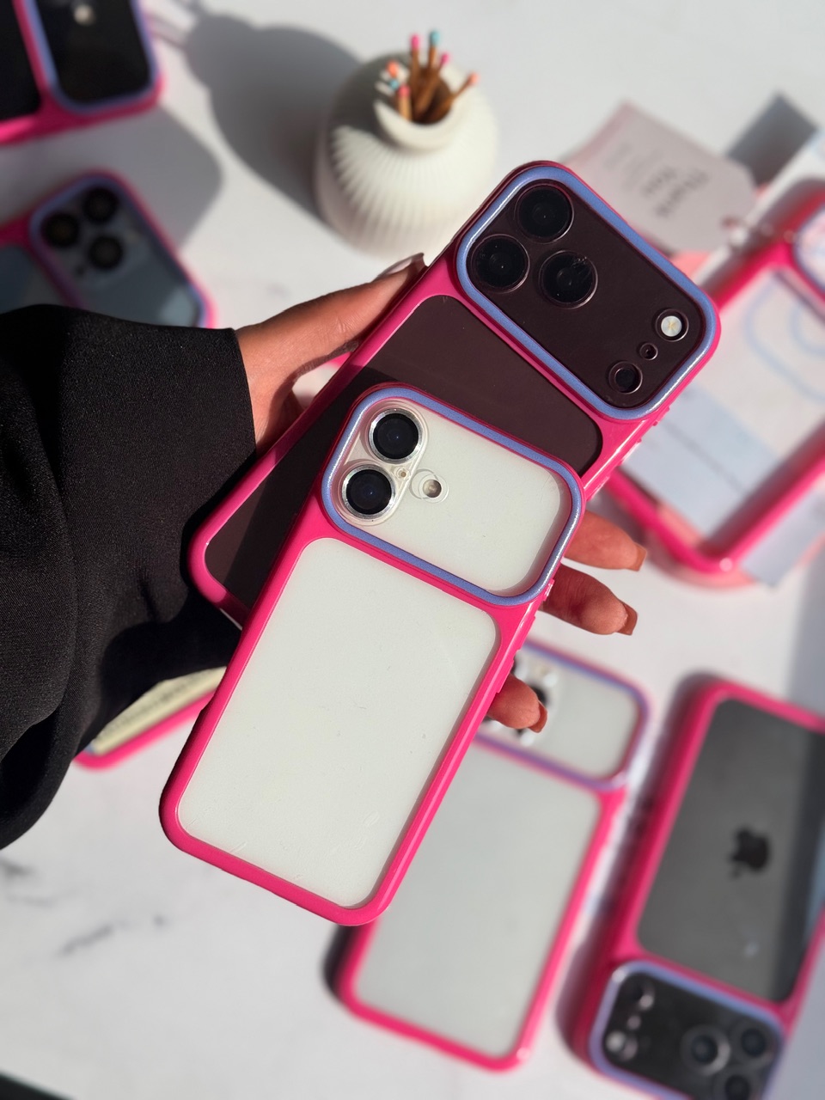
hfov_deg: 30.3
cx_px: 412
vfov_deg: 39.7
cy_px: 550
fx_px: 1525
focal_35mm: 48
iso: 100
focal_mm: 6.76
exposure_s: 1/11364
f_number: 1.78
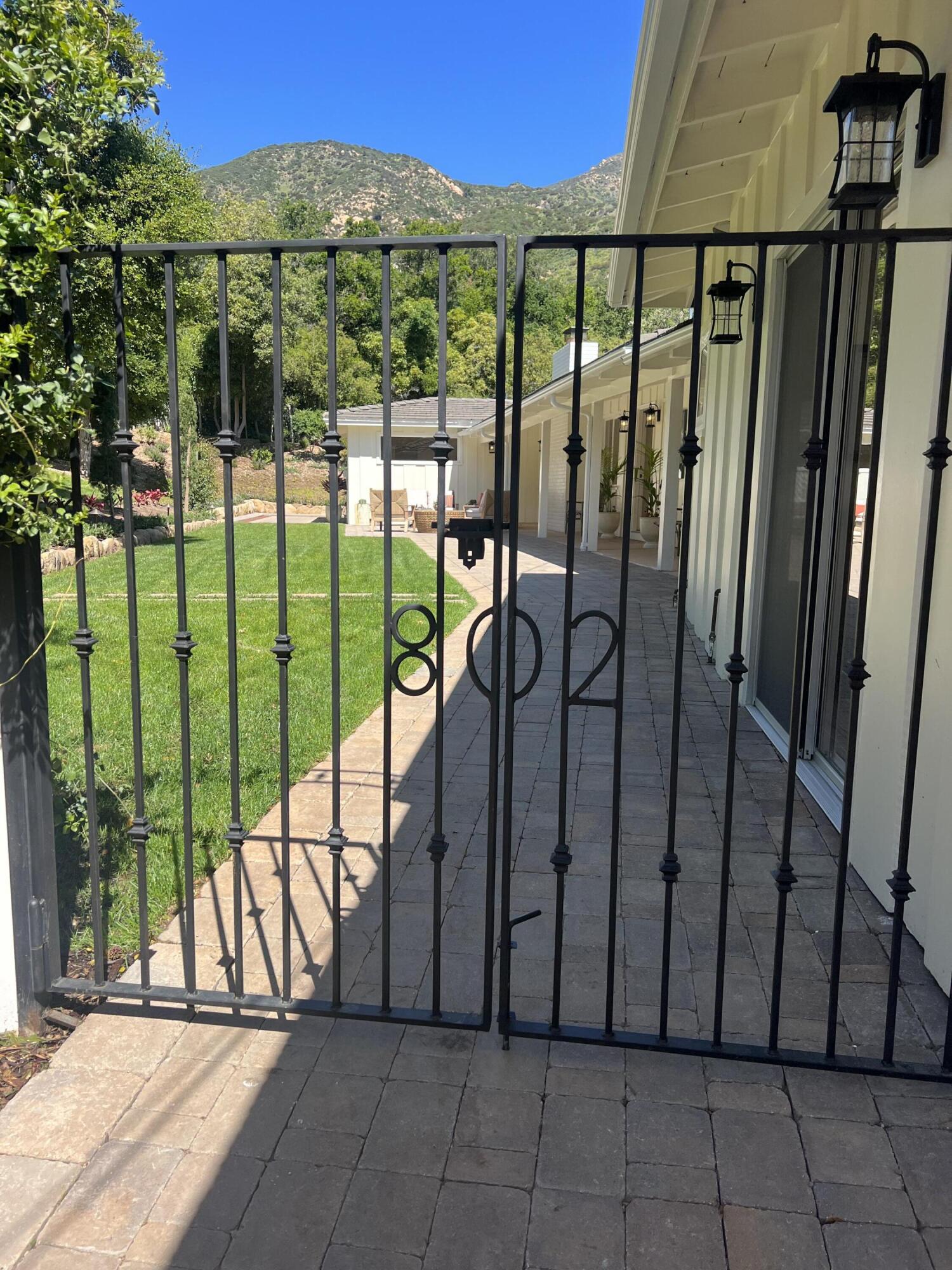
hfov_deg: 53.1
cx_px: 476
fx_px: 953
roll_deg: -1.6
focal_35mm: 26
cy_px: 635
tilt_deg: -4.9
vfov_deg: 67.3
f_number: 1.5
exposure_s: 1/1531
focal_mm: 5.7
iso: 50
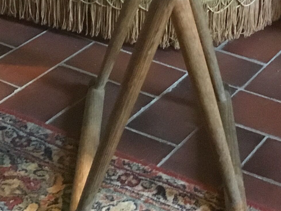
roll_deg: -0.5
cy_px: -47
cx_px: 175
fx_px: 844
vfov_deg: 13.8
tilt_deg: -21.1
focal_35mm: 104
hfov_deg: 18.9
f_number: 2.4
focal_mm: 3.3
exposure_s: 1/17
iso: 320
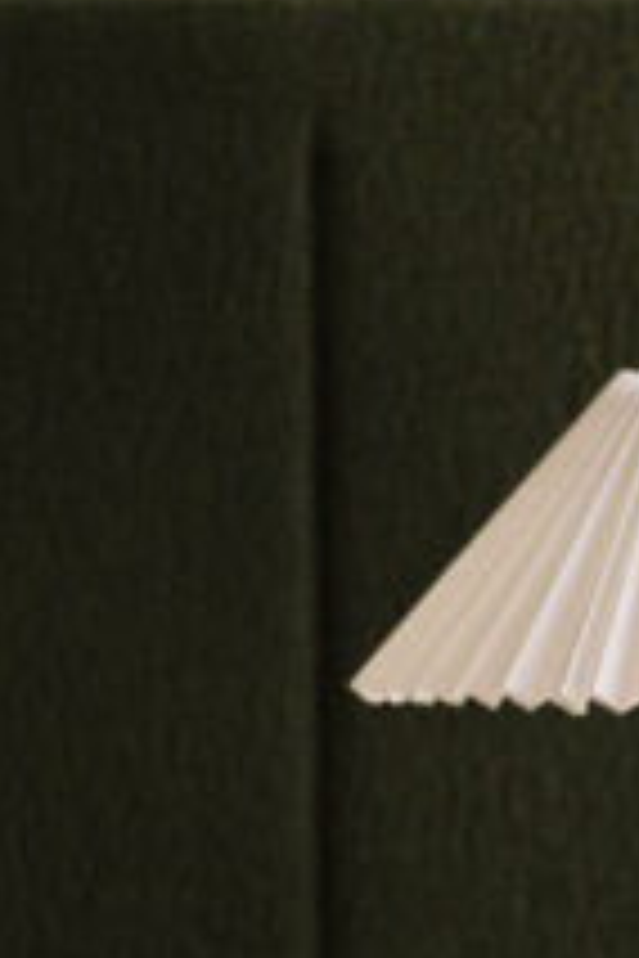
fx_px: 6390
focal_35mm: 240
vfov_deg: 8.5
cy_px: 864
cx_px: 412
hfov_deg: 5.7
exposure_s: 1/640
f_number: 1.2
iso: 160
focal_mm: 50
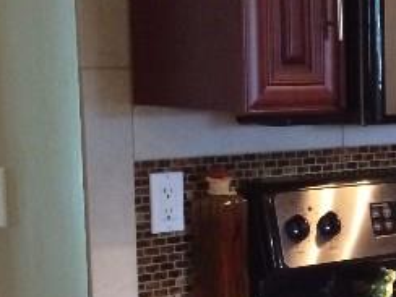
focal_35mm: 126
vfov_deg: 11.7
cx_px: 721
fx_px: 1441
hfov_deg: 13.9
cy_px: 242
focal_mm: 4.12
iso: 320
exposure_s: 1/30
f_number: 2.2
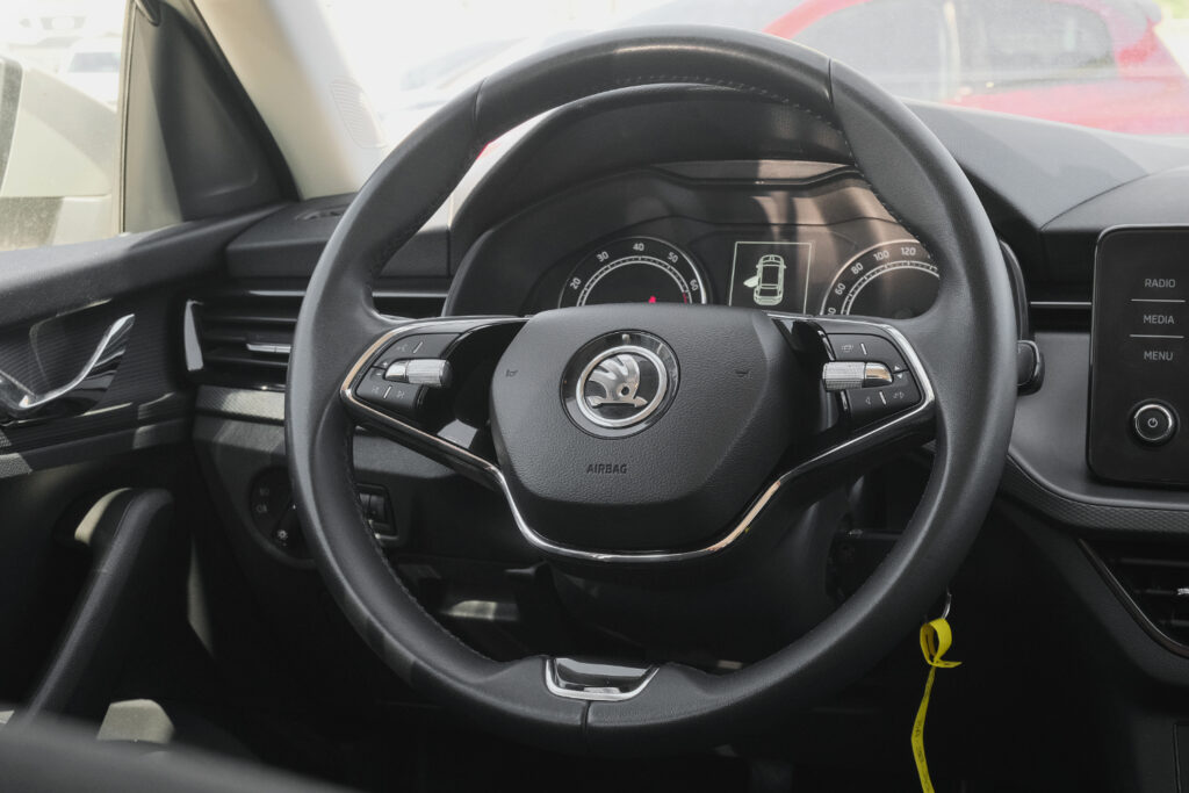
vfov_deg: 25.1
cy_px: 396
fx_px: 1784
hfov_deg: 36.9
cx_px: 594
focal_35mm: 54
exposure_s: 1/80
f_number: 9
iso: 2000
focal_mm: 36.3
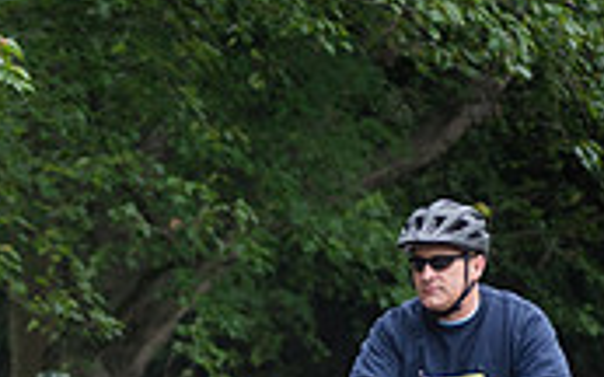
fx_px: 10959
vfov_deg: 2.0
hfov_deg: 3.1
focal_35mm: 666
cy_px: 614
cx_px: -336
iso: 400
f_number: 4
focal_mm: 145
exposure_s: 1/800
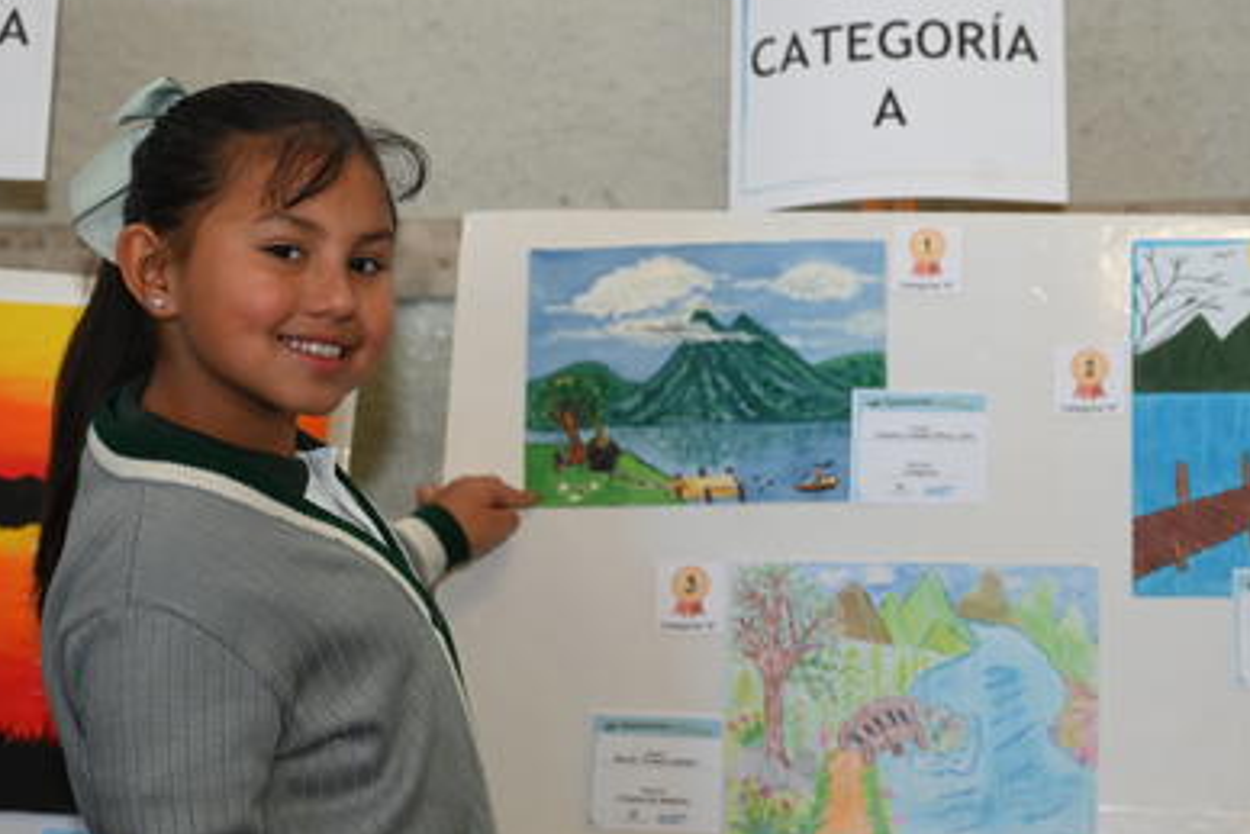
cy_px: 459
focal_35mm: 85
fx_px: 2952
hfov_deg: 23.9
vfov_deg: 16.1
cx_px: 693
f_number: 4
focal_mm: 66
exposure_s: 1/60
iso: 500
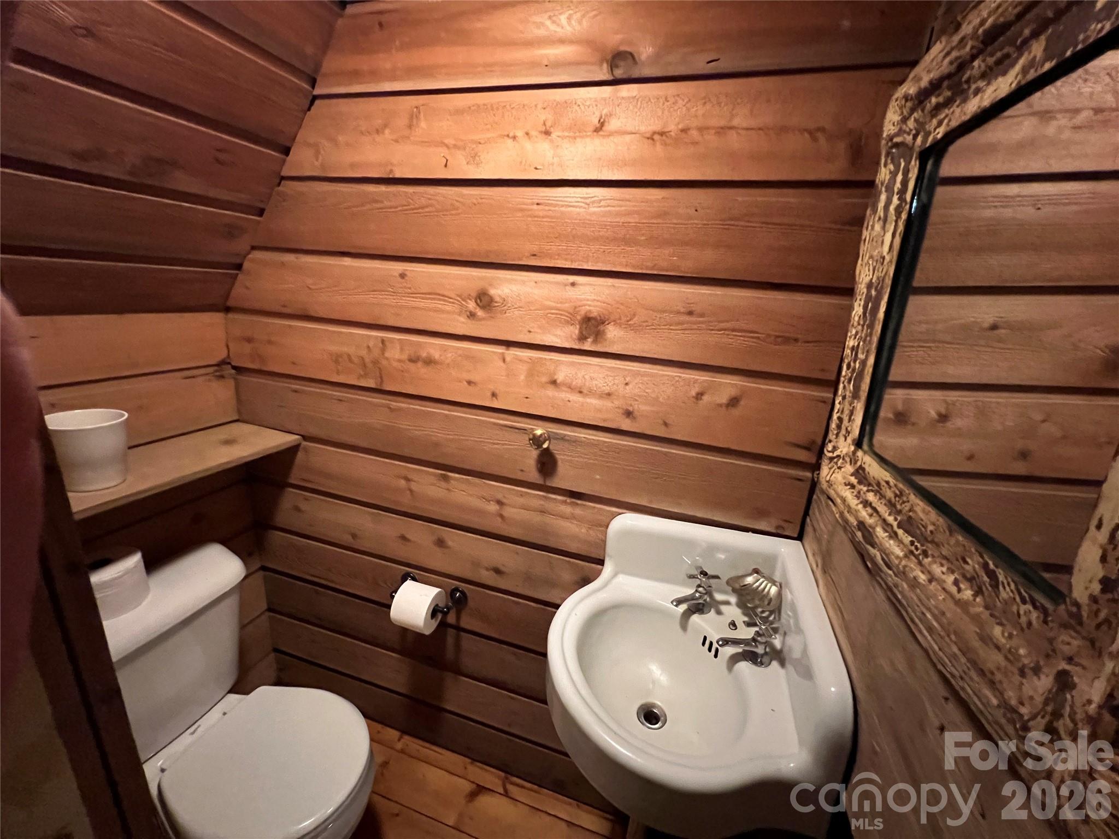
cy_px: 420
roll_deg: -3.6
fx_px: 420
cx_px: 560
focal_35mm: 13
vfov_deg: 89.9
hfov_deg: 106.2
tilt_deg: -16.2
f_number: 1.8
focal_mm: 1.57
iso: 1000
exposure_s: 1/40
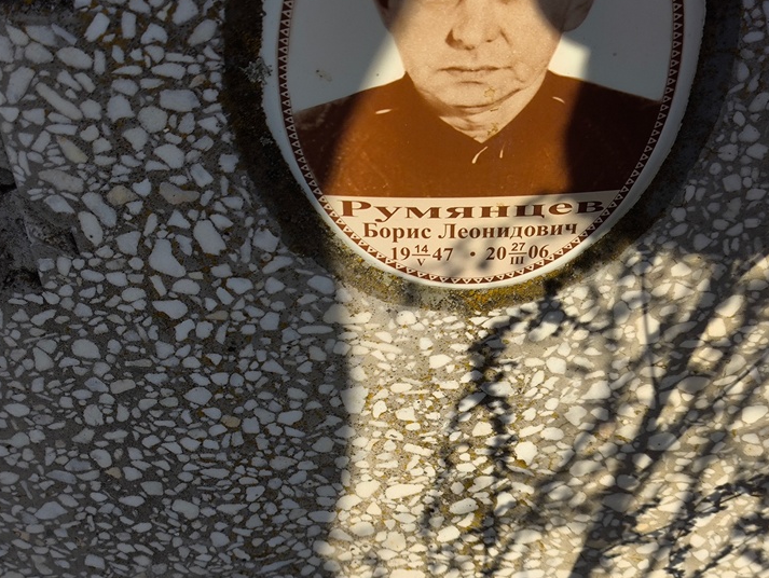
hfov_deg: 34.3
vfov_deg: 26.1
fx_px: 1245
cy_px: 316
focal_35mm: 56
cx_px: 376
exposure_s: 1/2027
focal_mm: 4.71
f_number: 1.7
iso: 50
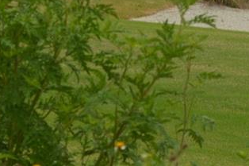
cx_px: 449
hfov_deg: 4.8
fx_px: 2907
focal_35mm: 421
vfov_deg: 3.2
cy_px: -255
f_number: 8
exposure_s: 1/250
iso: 100
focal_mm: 55
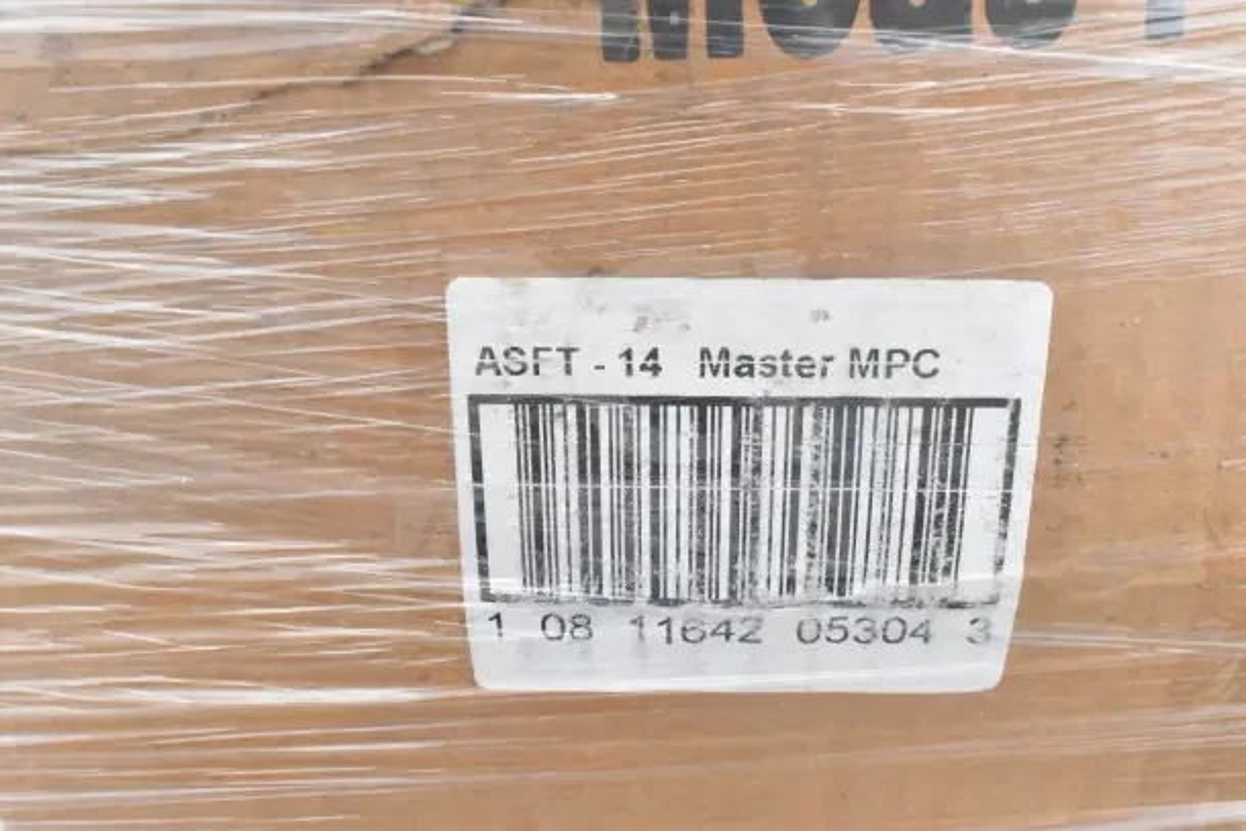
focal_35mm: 39
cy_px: 416
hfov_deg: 49.5
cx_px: 623
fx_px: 1350
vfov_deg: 34.2
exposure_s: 1/1250
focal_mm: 26
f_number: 14
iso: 6400
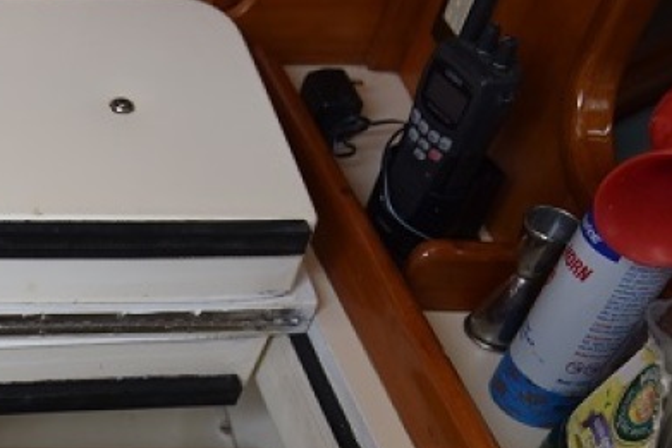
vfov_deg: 18.9
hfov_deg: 26.8
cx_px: -76
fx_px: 1288
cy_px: 508
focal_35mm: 69
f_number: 4.5
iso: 400
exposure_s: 1/80
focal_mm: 30
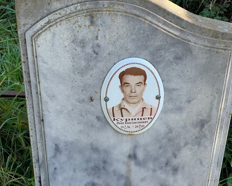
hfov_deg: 22.7
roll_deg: -3.1
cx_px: 129
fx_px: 577
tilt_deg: -28.3
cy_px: 93
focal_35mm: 84
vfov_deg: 18.3
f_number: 2.8
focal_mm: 9
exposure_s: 1/227
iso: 32
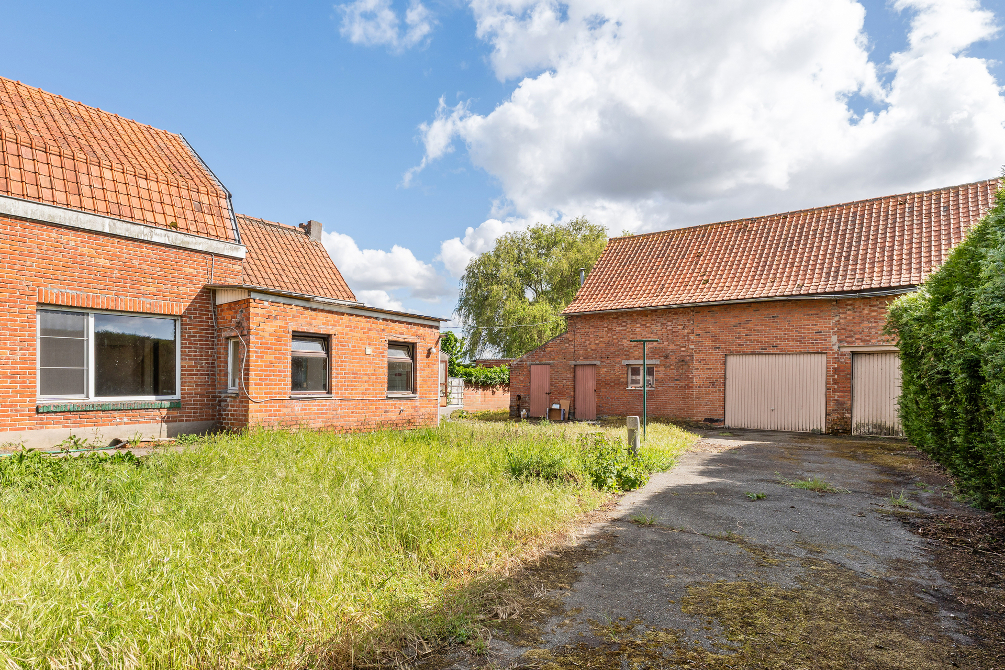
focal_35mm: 20
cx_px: 456
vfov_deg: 61.6
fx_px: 558
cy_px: 384
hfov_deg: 83.8
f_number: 11
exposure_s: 1/160
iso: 250
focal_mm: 16
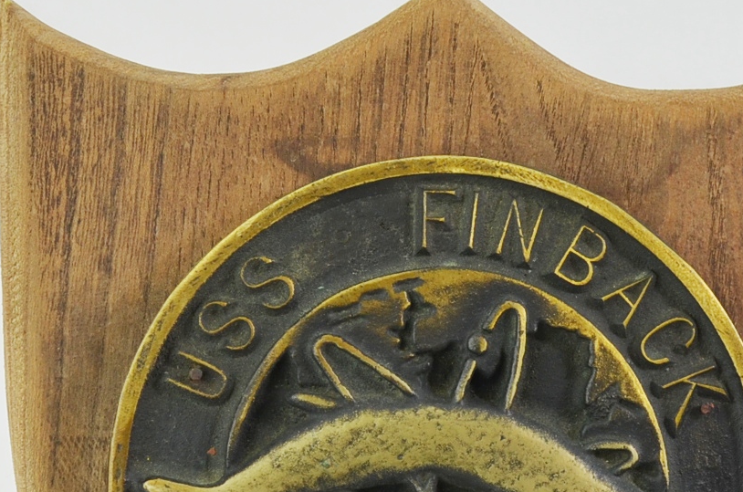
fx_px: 2245
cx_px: 443
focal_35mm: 109
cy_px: 518
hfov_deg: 18.8
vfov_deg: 12.3
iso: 280
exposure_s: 1/125
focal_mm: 24
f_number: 5.6
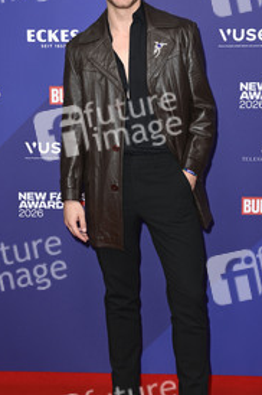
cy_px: 199
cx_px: 150
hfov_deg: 18.6
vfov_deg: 27.7
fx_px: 799
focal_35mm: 73
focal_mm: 50
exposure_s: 1/250
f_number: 5.6
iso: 500
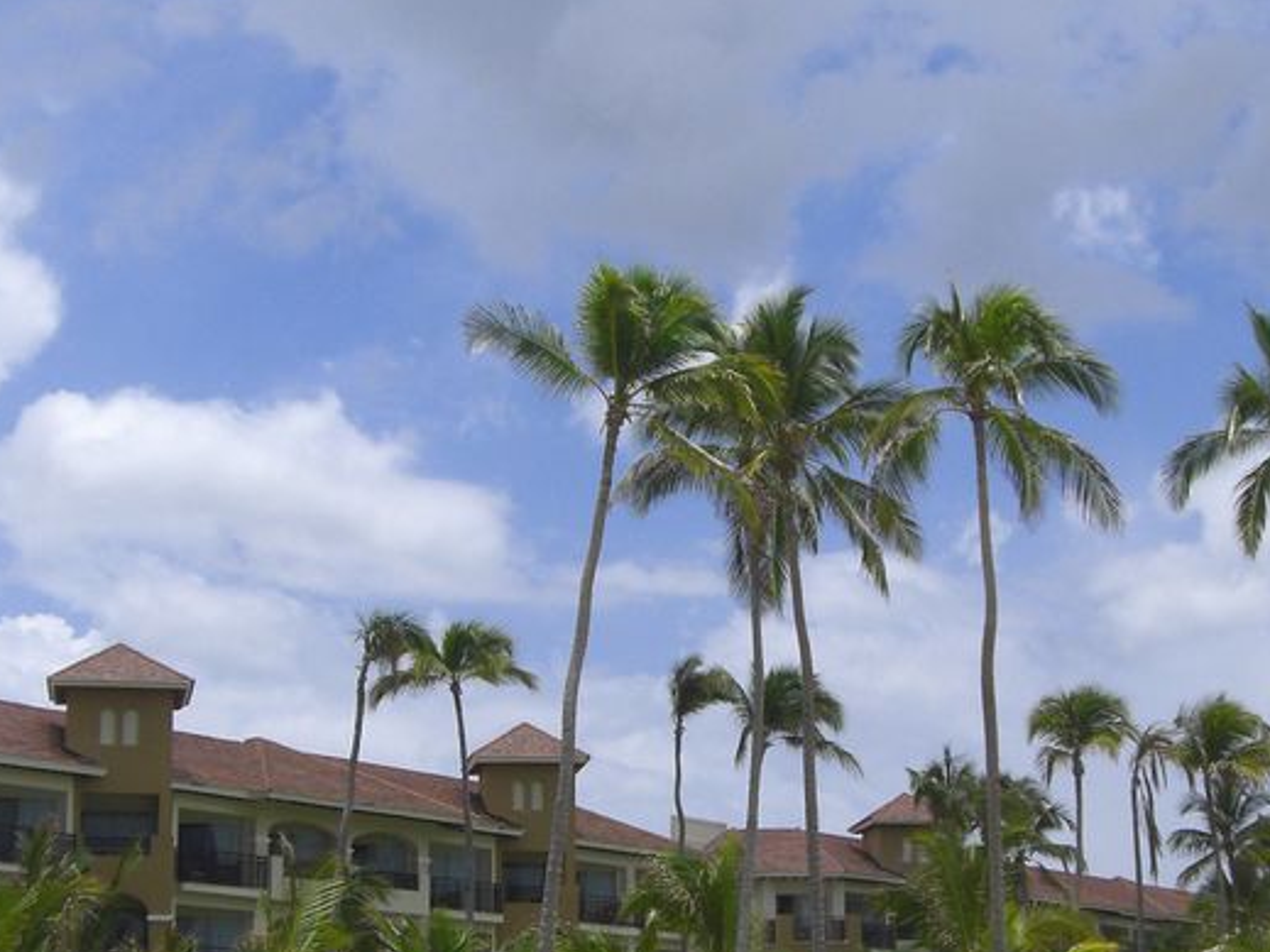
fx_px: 2751
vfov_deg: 19.6
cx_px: 766
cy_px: 519
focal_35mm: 75
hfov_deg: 25.9
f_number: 8
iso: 64
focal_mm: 6.2
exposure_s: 1/250
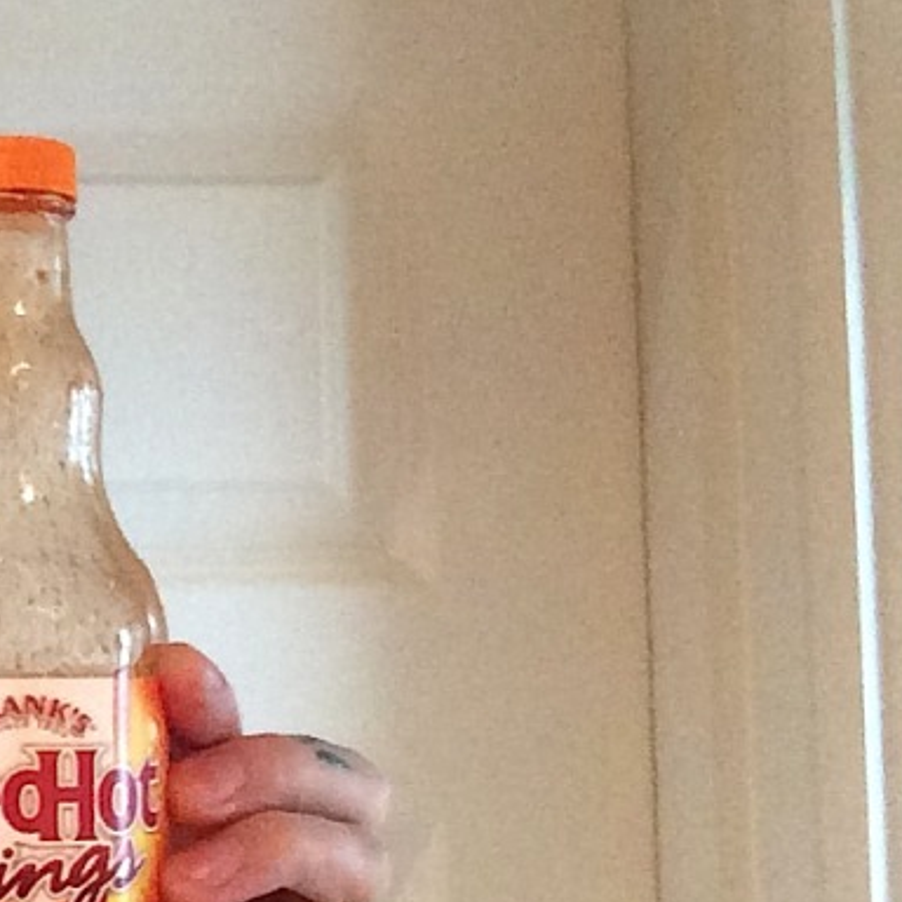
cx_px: -263
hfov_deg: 21.5
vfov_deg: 23.7
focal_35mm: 73
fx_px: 2152
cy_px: 484
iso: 400
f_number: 2.4
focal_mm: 2.15
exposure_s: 1/20
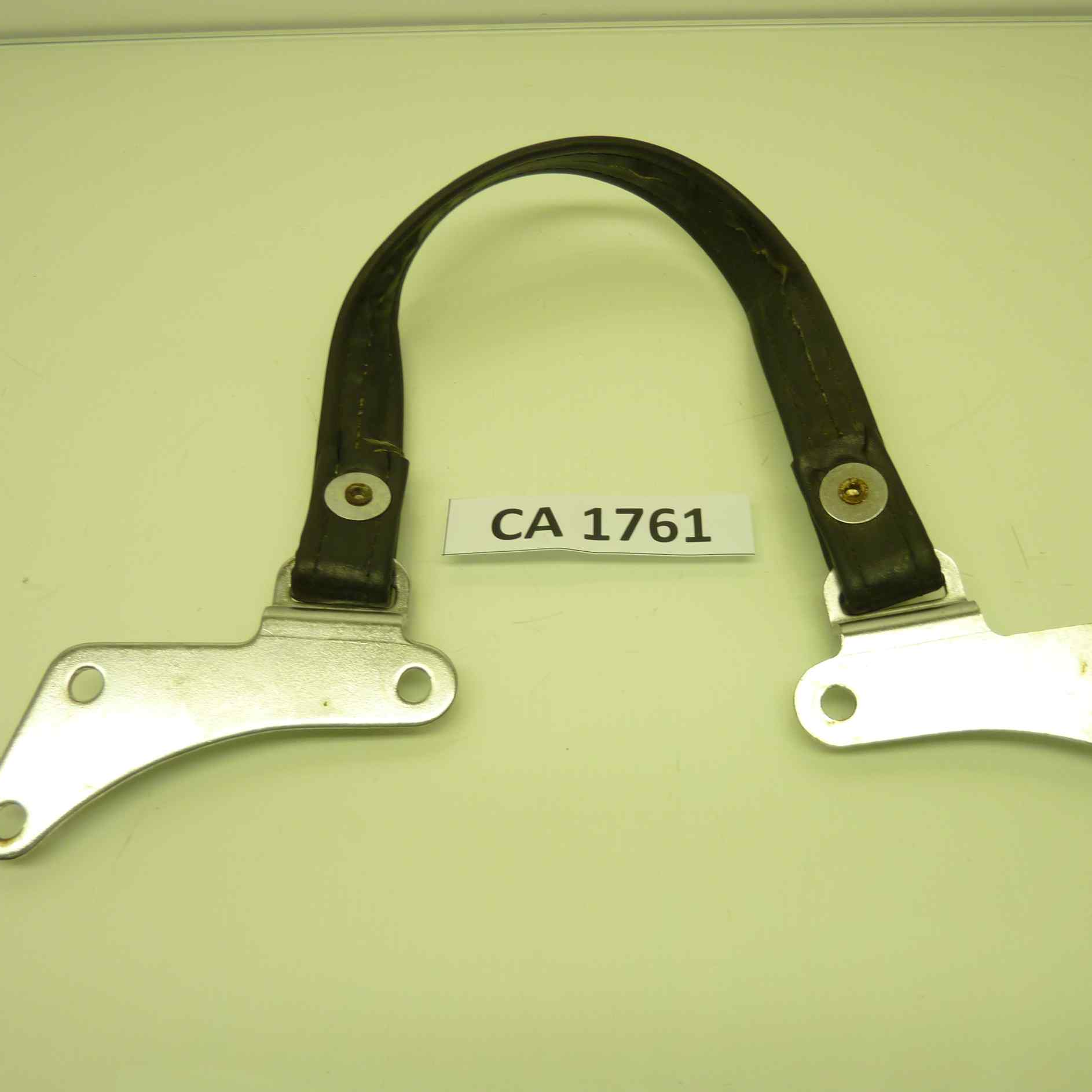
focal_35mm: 30
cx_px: 607
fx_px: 1071
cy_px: 551
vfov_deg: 54.0
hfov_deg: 53.9
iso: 80
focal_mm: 4.1
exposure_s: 1/40
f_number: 3.3
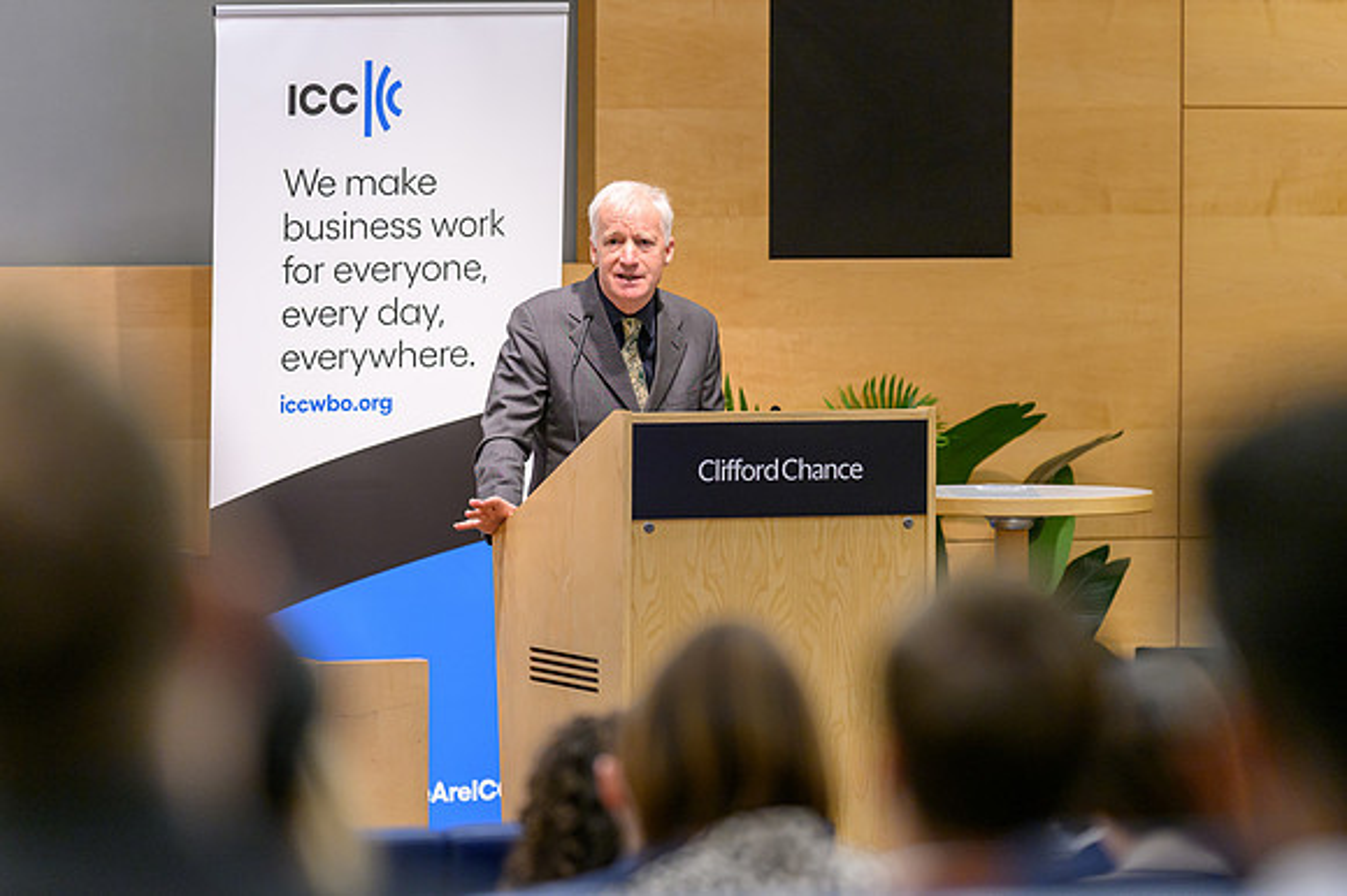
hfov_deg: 10.1
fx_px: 7625
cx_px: 674
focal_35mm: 204
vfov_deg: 6.7
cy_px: 448
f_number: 1.8
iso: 320
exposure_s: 1/125
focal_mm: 135
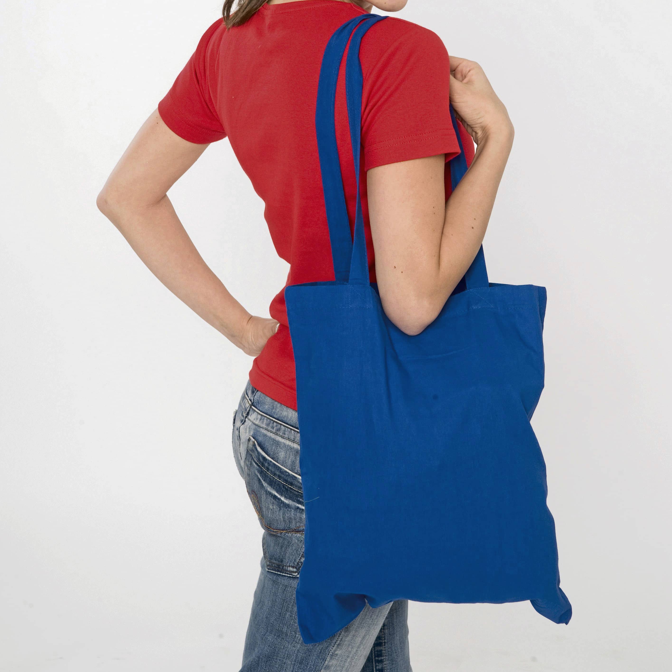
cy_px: 198
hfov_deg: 18.1
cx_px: 336
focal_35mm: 96
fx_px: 2108
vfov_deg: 18.0
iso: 200
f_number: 14
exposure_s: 1/100
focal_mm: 75
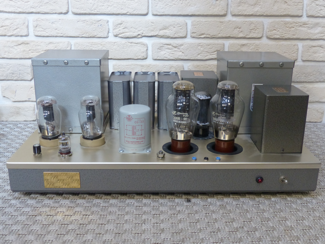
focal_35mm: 39
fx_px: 366
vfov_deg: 36.8
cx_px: 162
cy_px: 122
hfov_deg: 47.9
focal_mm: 7
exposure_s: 1/60
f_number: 4.5
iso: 320
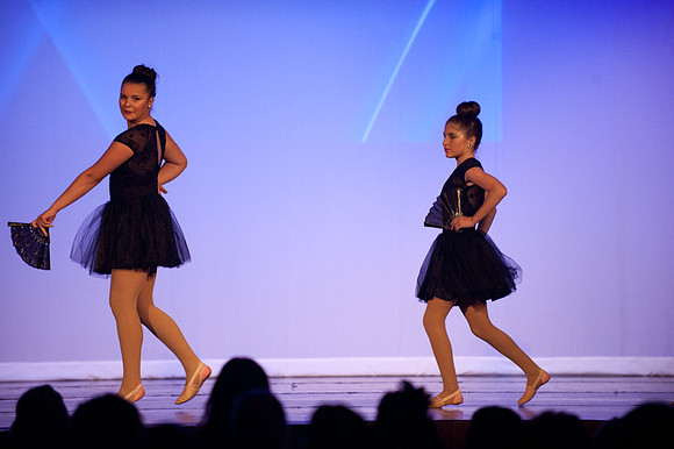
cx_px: 337
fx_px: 3742
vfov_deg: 6.9
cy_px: 224
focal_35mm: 200
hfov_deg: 10.3
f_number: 2.8
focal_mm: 200
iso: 3200
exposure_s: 1/200
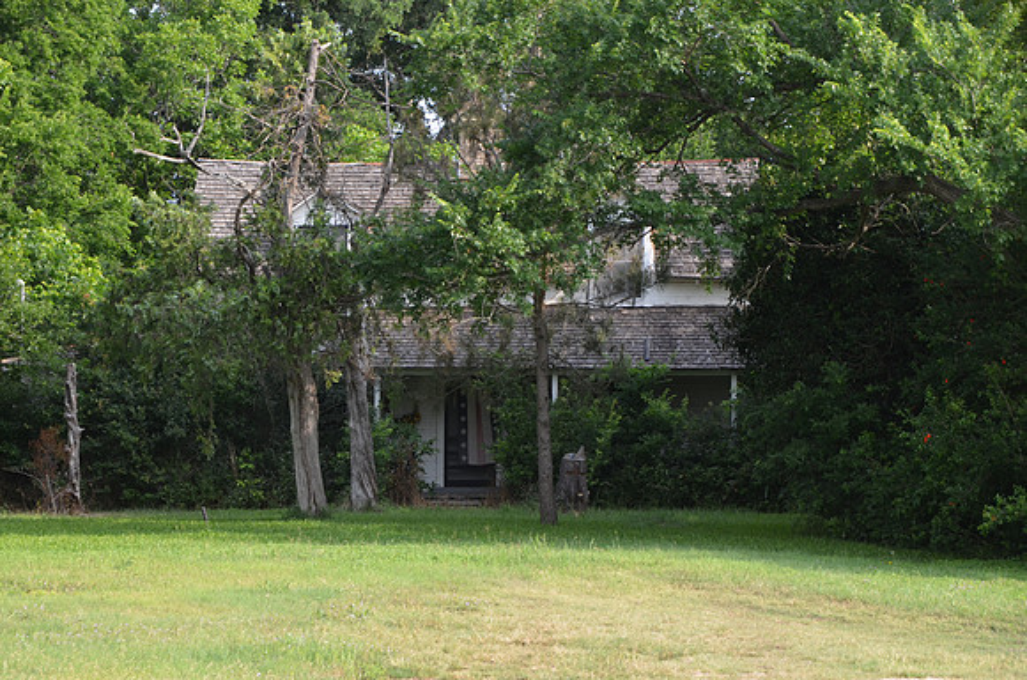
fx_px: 2989
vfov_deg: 13.0
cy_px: 340
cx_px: 514
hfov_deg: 19.5
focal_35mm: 105
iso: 320
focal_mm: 70
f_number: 5.6
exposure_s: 1/125
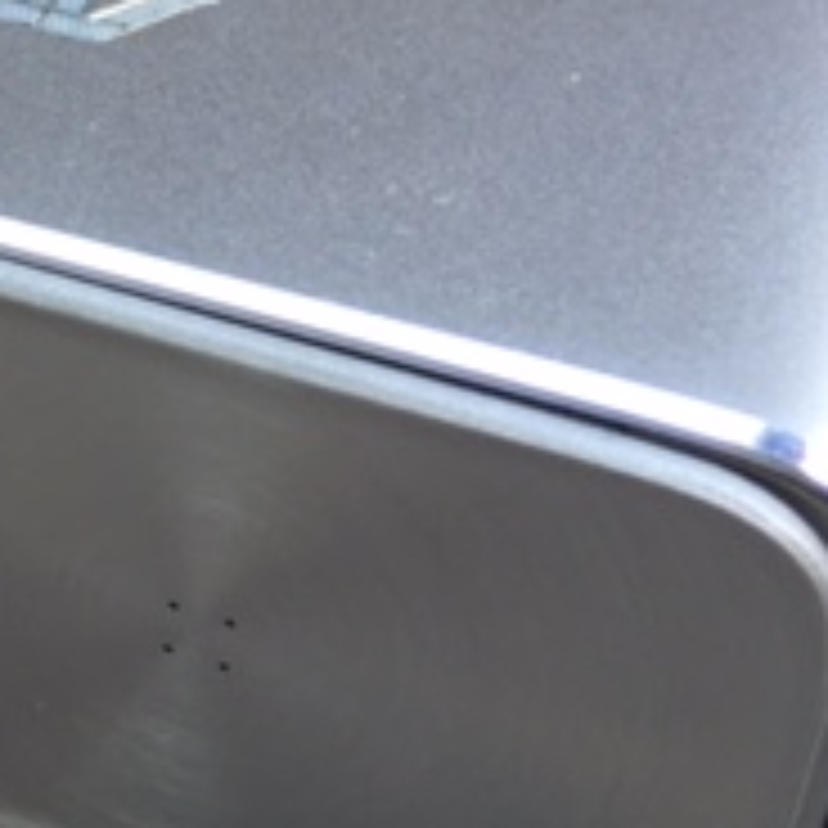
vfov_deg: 19.3
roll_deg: -0.2
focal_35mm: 89
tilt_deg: -34.6
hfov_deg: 19.0
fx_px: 2409
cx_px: 4
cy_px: 162
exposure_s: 1/120
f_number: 2.2
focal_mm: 4.15
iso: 50
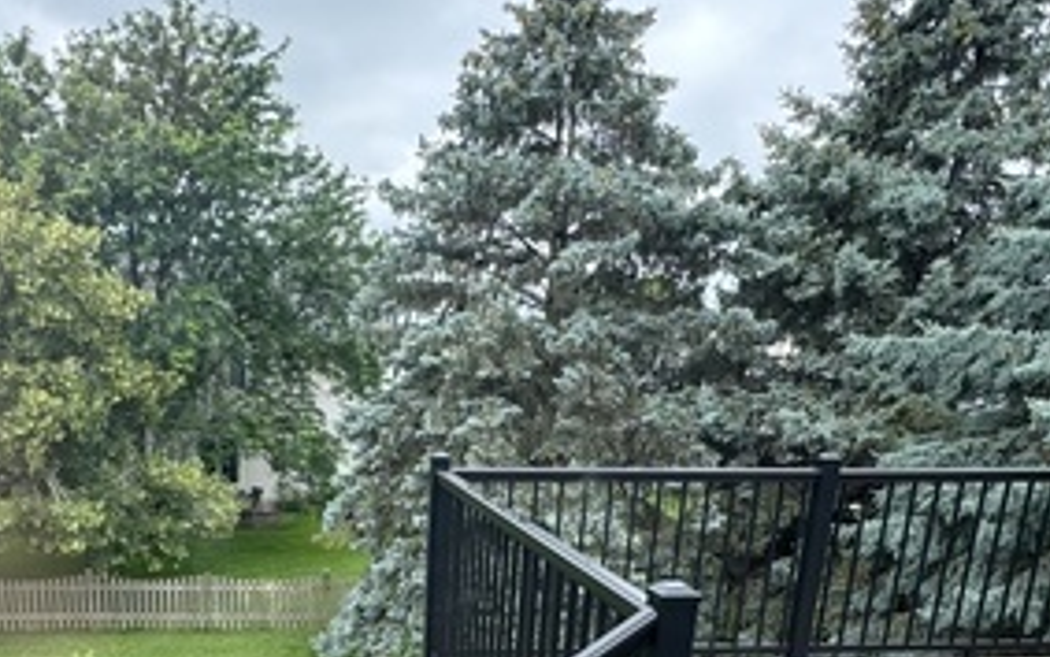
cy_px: 657
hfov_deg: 53.8
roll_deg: -0.9
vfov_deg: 33.2
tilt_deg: -17.6
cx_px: 321
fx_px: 1002
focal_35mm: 35
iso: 40
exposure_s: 1/169
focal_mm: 2.22
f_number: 2.2
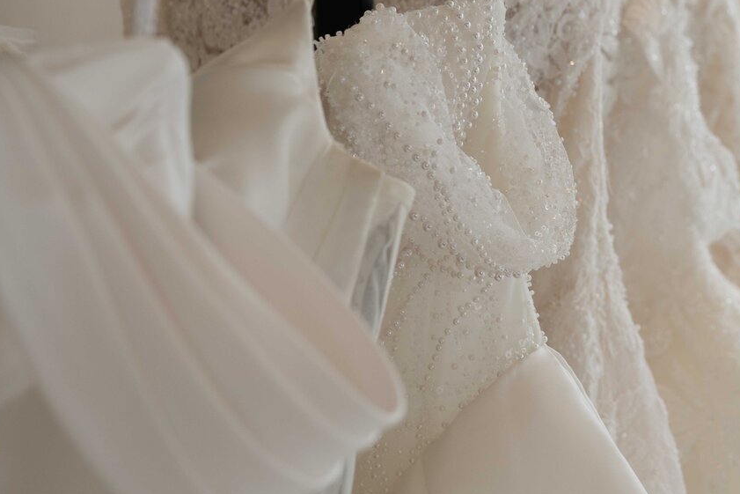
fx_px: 2200
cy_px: 166
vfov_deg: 12.8
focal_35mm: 107
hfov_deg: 18.7
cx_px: 700
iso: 250
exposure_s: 1/320
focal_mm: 50
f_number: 4
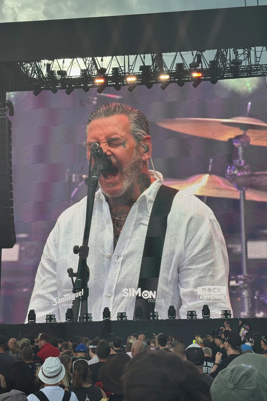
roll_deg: -0.6
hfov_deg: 27.0
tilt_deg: +11.8
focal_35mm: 50
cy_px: 200
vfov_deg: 39.6
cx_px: 138
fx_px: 556
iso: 64
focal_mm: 6.86
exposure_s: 1/1041
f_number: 1.78
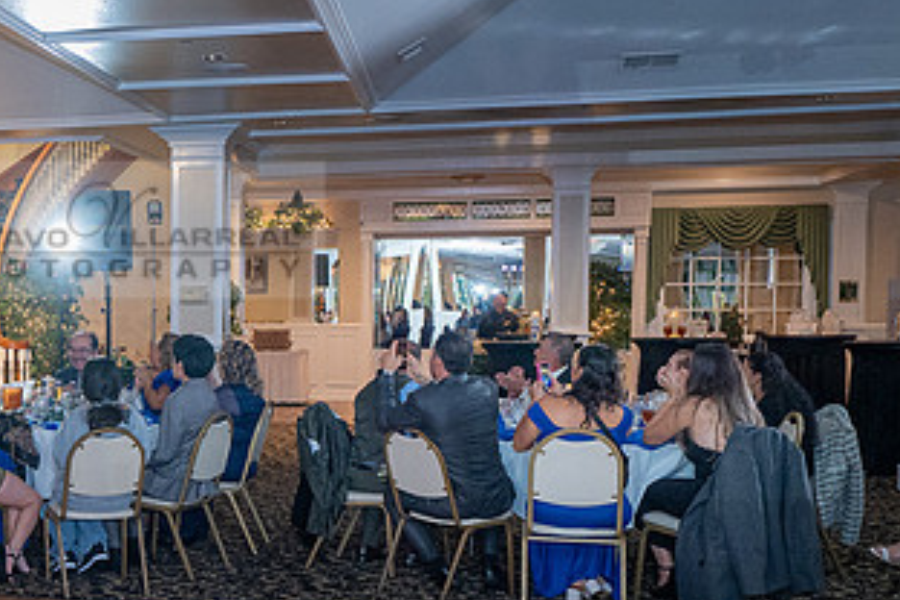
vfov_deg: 22.9
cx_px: -62
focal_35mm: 59
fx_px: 1475
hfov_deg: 30.7
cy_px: 393
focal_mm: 24
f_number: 2.8
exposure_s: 1/200
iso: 2000
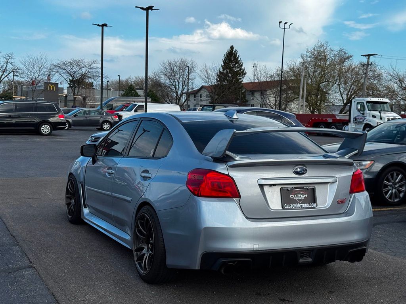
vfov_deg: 30.3
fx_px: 563
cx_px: 203
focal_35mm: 48
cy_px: 152
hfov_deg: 39.7
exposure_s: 1/2611
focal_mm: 6.76
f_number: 1.78
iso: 64
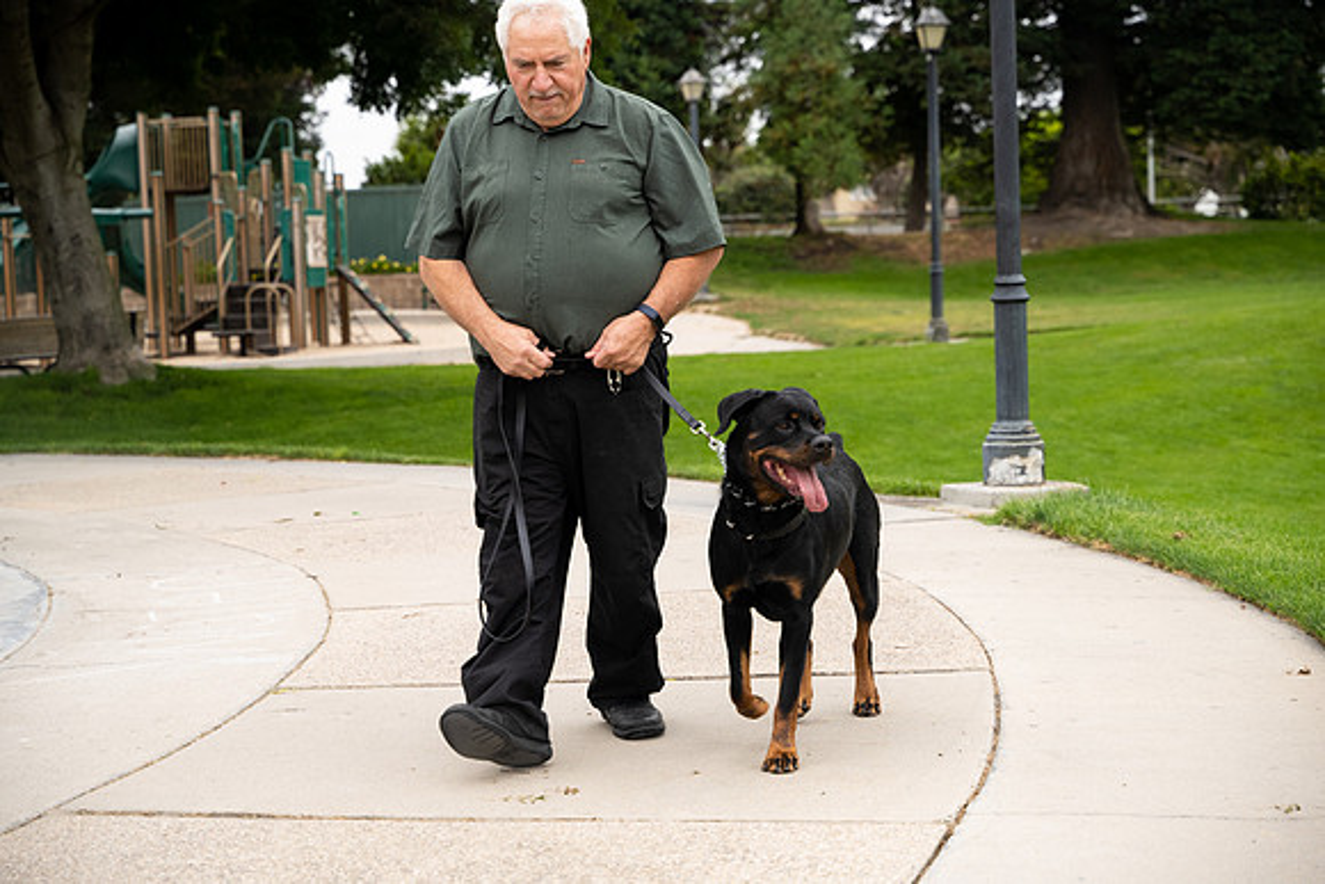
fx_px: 2503
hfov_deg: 29.6
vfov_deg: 20.0
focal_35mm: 68
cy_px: 442
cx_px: 662
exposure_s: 1/500
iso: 640
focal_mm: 68
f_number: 4
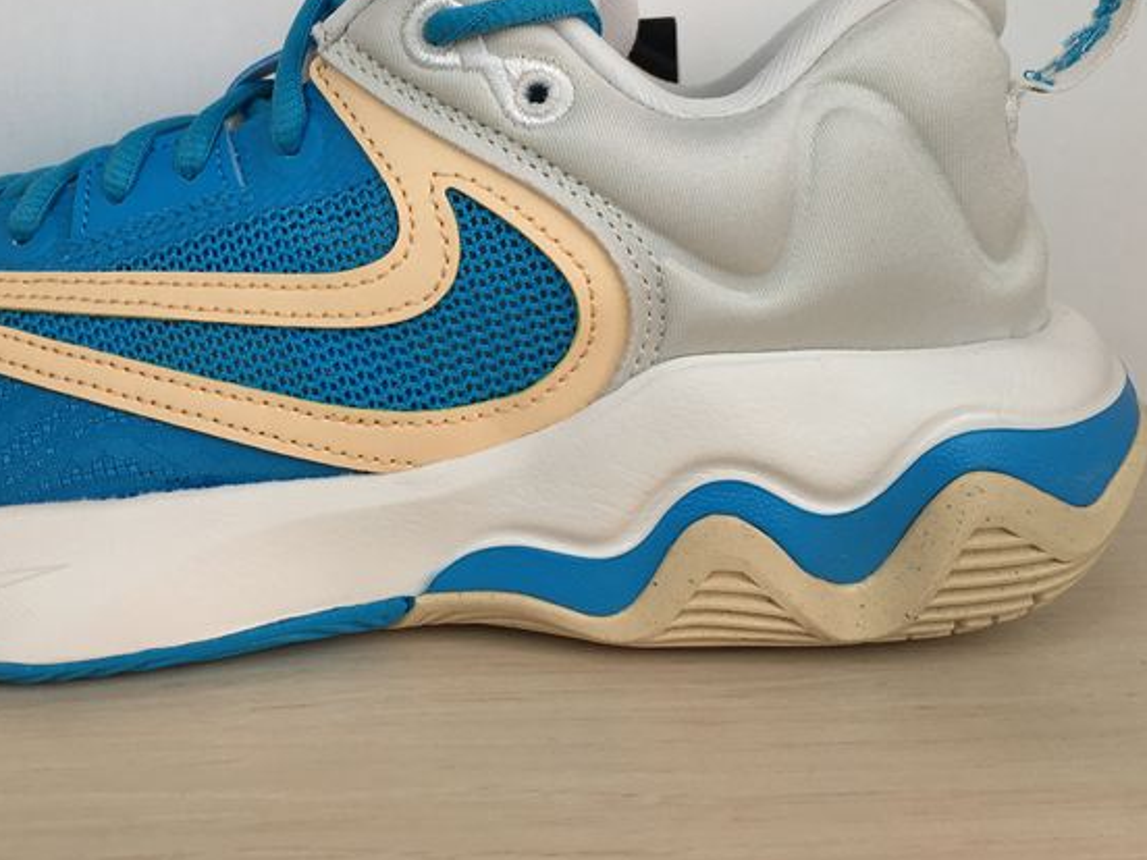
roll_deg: +0.4
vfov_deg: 34.1
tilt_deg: -11.8
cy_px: 297
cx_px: 389
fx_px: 1392
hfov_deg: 44.2
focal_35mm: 42
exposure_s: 1/278
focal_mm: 4.15
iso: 25
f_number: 2.2
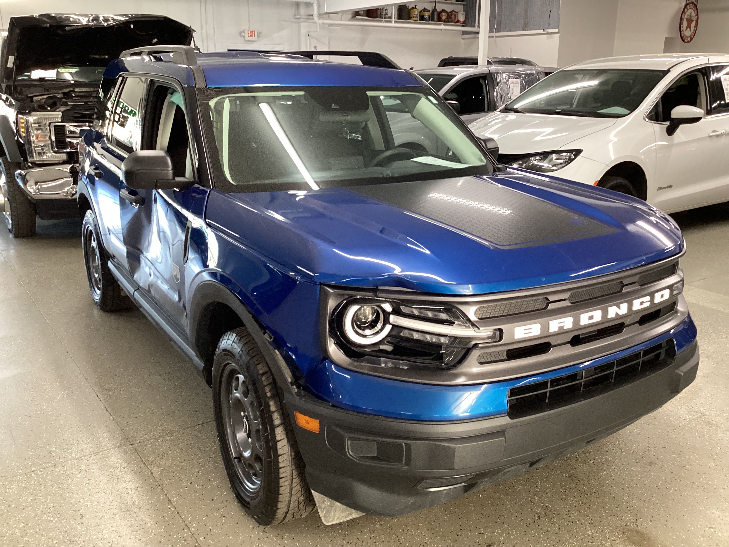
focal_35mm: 31
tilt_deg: -17.5
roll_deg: -0.3
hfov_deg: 58.4
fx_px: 653
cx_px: 364
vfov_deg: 45.4
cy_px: 274
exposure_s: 1/60
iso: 250
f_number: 2.4
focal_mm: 3.3
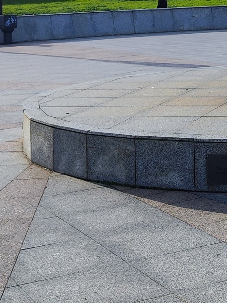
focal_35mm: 106
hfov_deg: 13.5
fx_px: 927
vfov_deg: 17.2
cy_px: -115
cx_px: 295
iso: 50
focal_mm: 7.01
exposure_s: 1/1600
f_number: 1.69
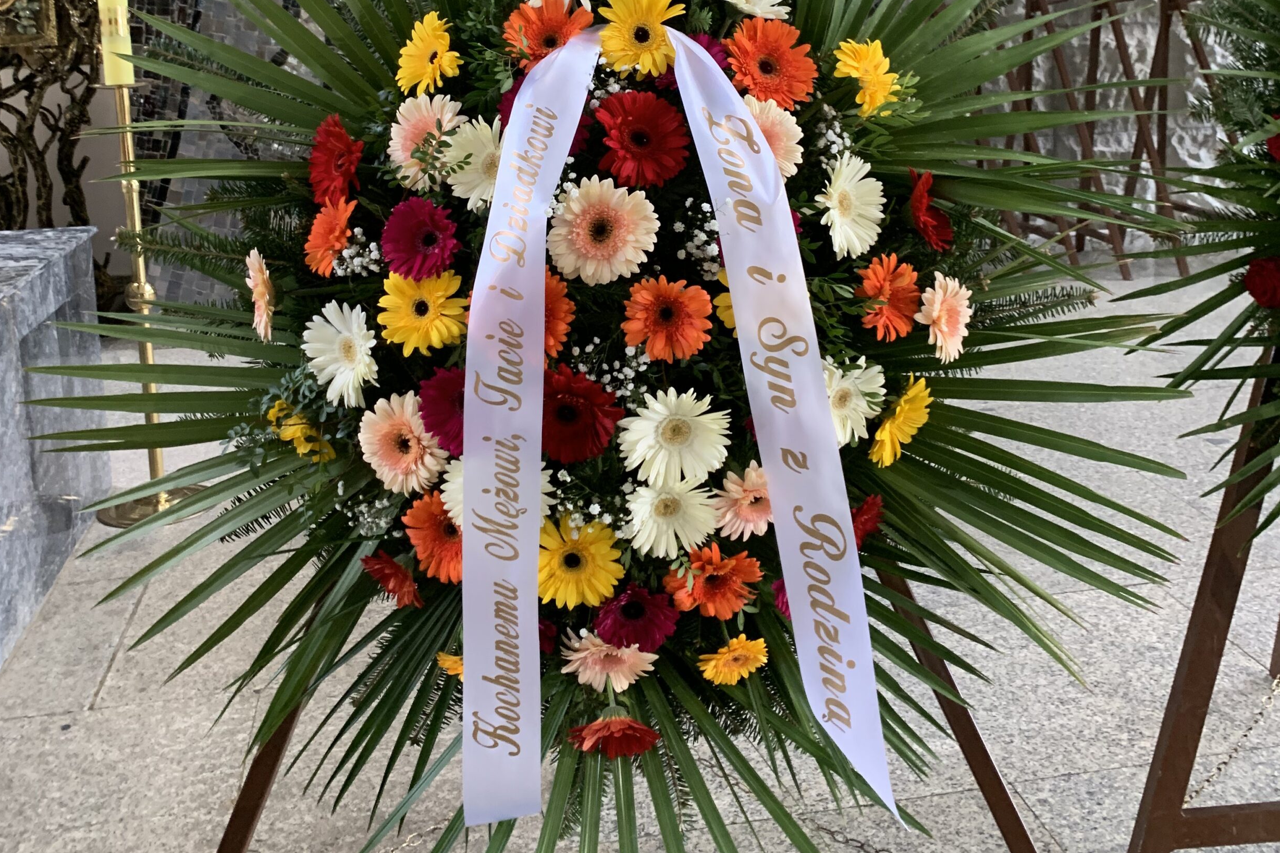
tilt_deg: -6.6
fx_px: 1315
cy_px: 205
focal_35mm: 37
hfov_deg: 51.9
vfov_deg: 35.1
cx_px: 625
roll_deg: +1.5
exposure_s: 1/50
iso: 200
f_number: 1.8
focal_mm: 4.25
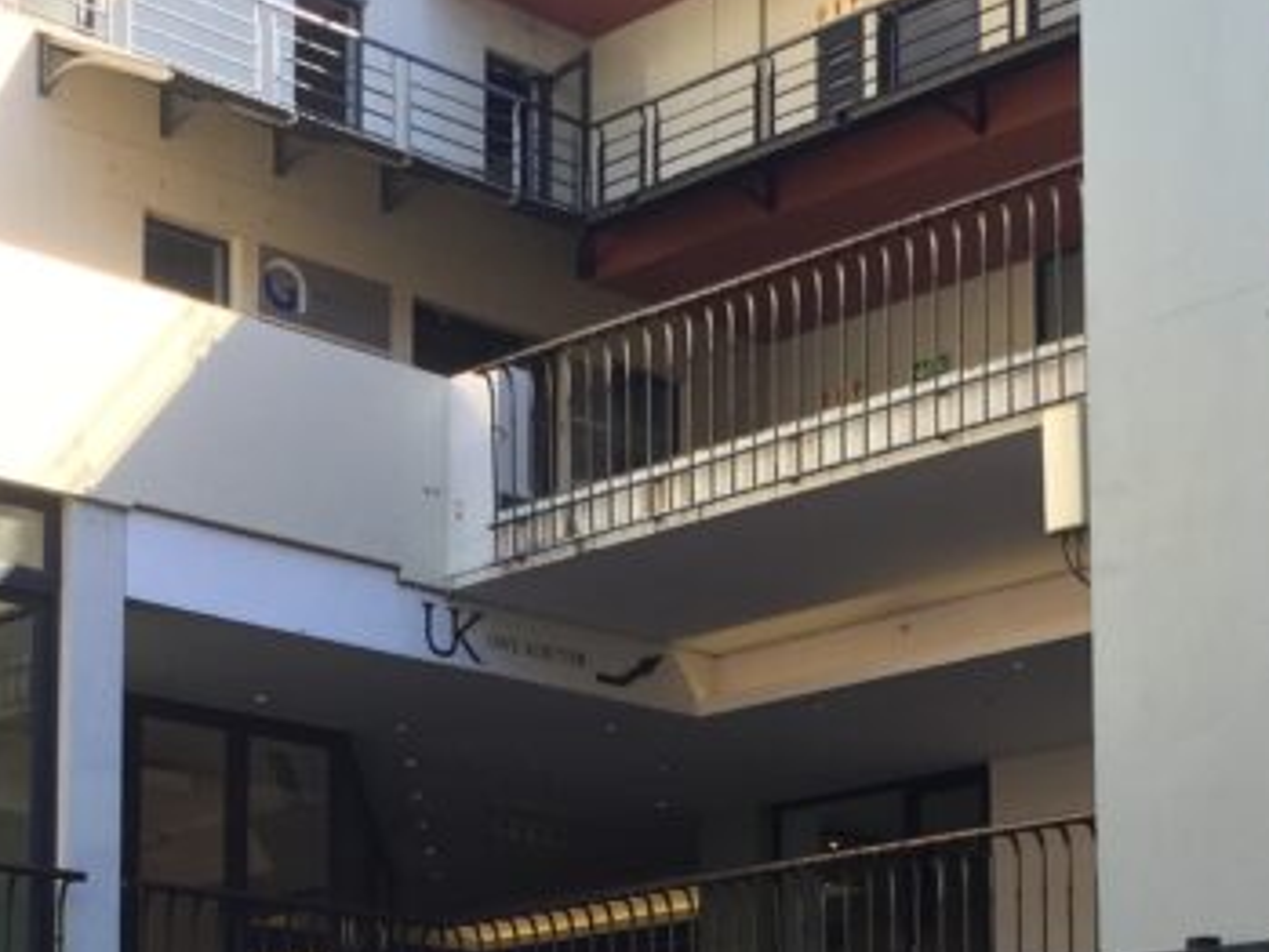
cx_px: 742
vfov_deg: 16.9
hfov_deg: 23.0
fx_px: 3117
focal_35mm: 85
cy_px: 1032
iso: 32
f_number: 2.2
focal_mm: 4.15
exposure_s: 1/341
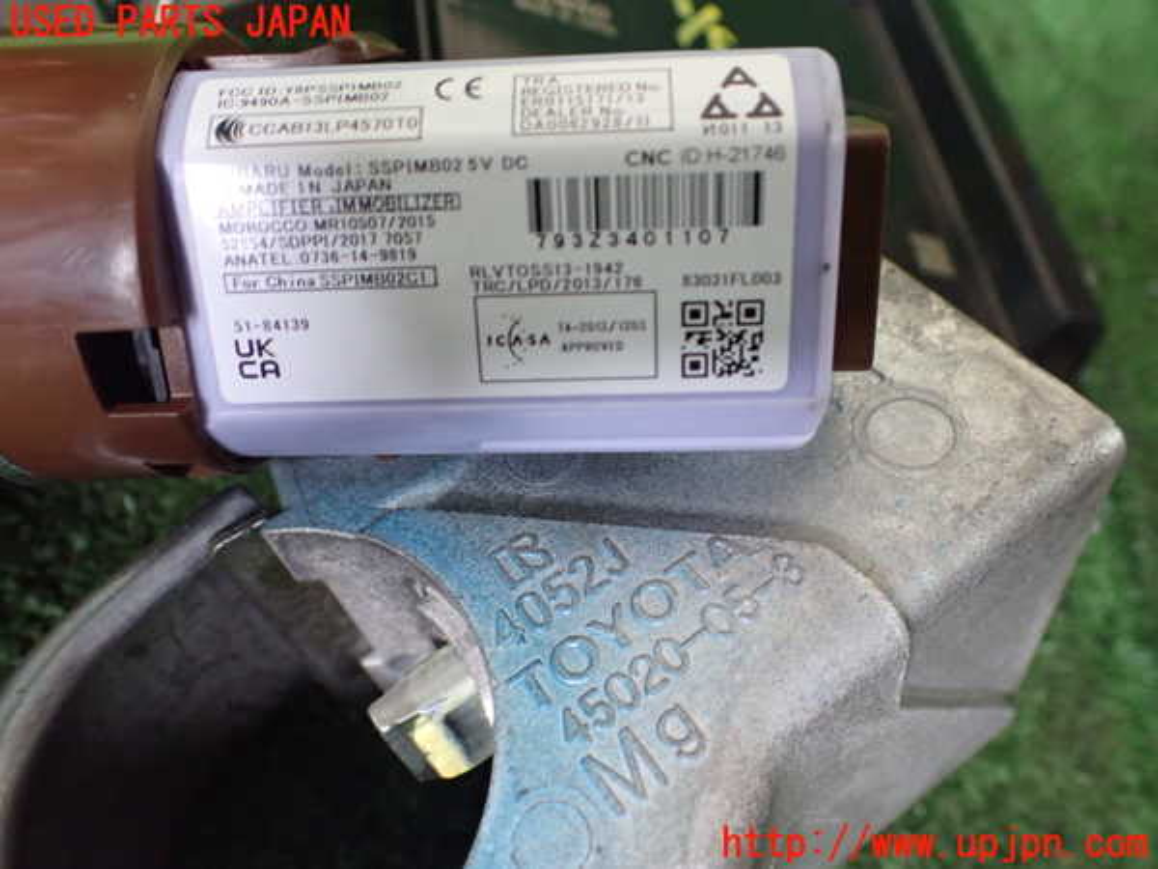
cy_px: 434
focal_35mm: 30
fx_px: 1004
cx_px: 579
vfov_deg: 46.8
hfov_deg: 60.0
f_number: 2.3
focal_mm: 5.4
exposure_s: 1/60
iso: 800
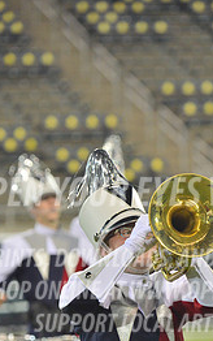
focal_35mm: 384
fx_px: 3563
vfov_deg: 5.5
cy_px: 288
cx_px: 145
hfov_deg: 3.4
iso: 2000
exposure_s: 1/500
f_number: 5.6
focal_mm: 220
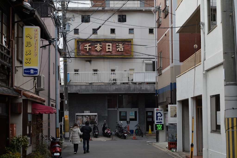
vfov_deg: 16.0
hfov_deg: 23.9
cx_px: 118
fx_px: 559
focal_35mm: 85
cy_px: 79
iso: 220
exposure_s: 1/100
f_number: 5.6
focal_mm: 85
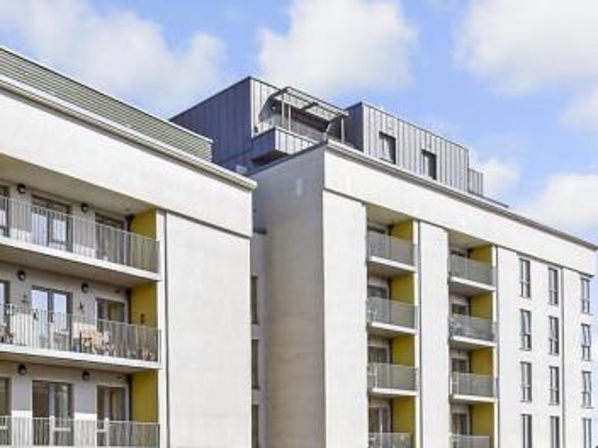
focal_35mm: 42
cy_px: 457
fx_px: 726
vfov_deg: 31.5
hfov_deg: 41.9
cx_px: 82
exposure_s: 1/1000
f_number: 8
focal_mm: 10
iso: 400
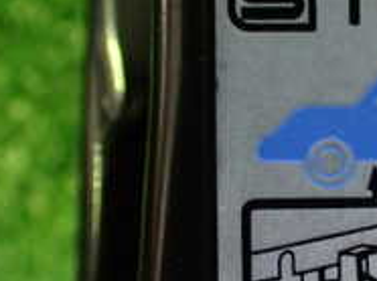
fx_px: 1055
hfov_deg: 19.7
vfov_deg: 15.2
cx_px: 369
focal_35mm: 97
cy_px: 160
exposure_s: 1/30
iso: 1000
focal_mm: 5.4
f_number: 2.3
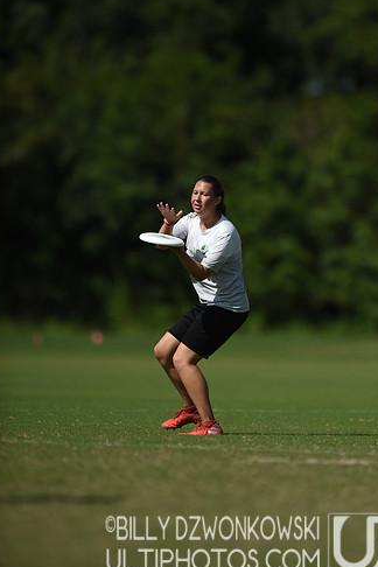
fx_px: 7512
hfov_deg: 2.9
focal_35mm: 477
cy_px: 251
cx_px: 216
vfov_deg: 4.3
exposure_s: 1/5000
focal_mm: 400
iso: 100
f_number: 2.8
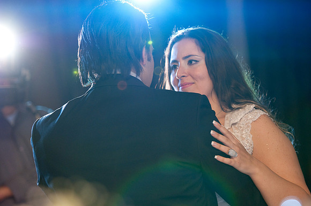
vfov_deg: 7.3
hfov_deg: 11.0
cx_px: 156
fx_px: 1618
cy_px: 103
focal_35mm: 188
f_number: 2.8
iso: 500
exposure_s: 1/60
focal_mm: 125
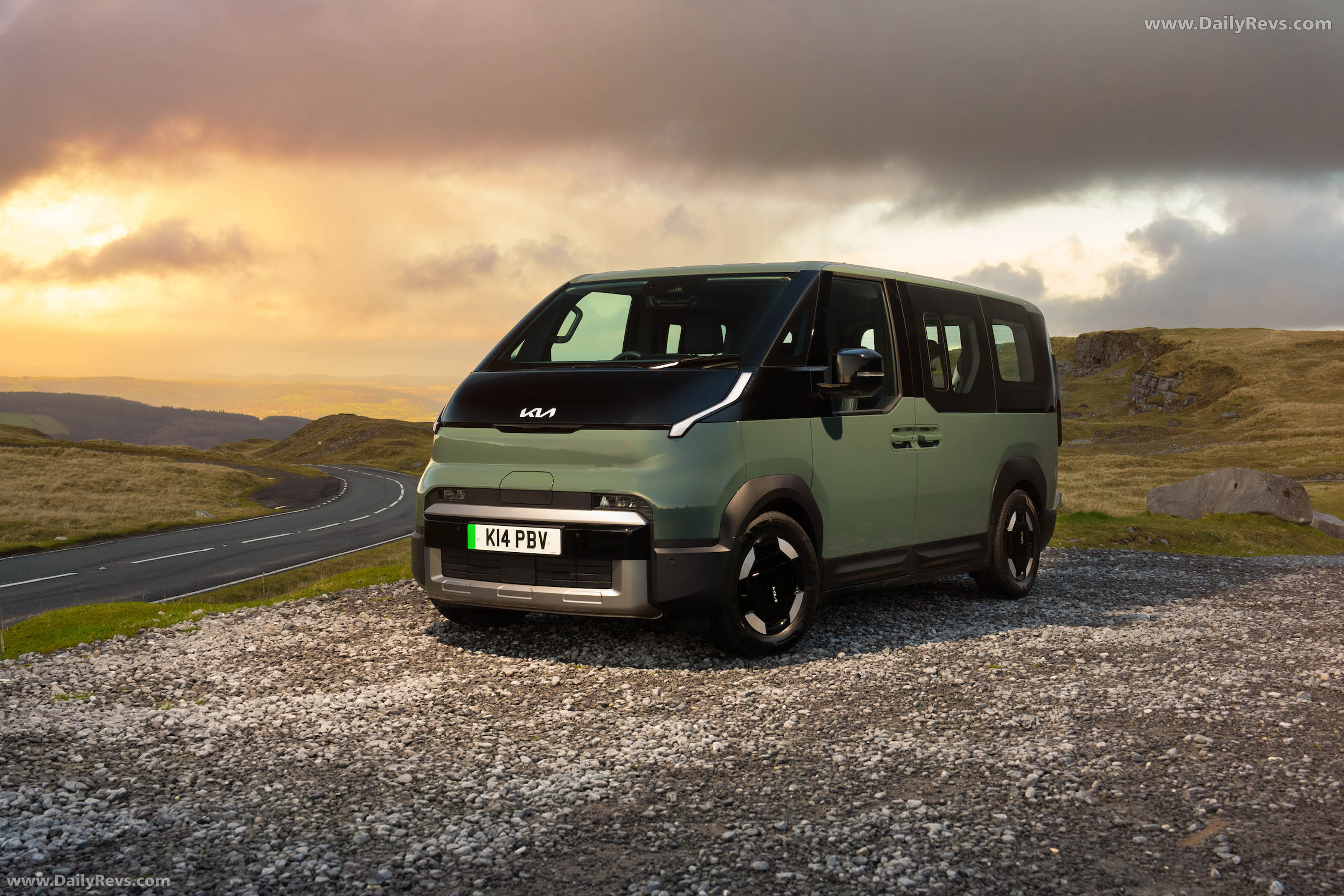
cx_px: 672
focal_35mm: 44
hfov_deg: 44.5
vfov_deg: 30.5
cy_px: 448
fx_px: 1643
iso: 400
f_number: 7.1
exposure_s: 1/60
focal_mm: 44
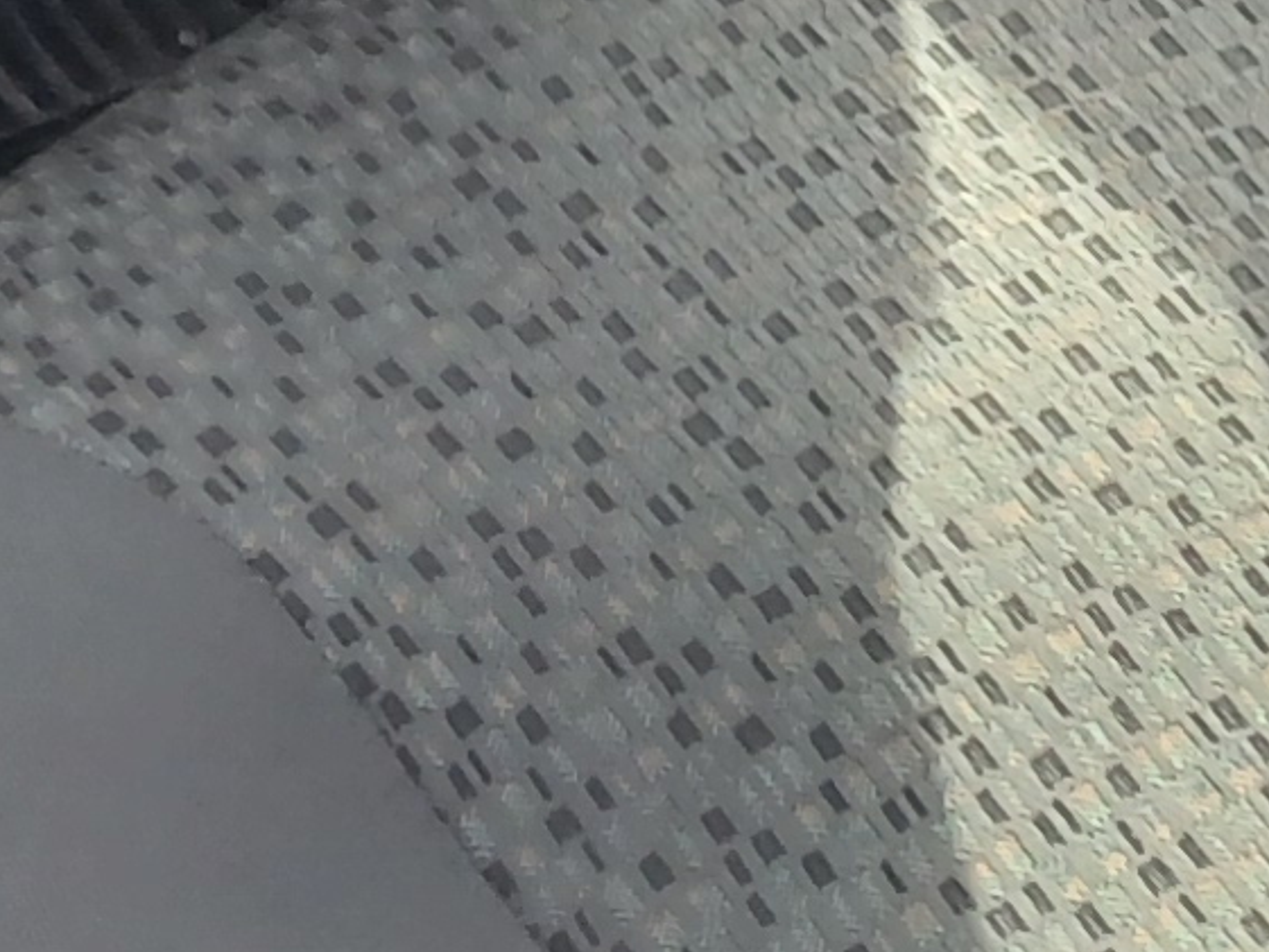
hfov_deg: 10.4
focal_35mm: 189
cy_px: -975
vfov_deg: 7.5
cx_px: 1120
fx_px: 6930
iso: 32
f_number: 1.8
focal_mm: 3.98
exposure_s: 1/60
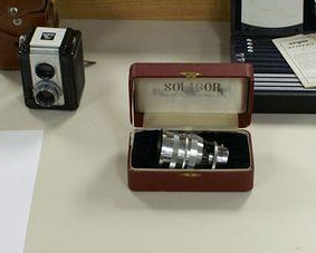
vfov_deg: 17.3
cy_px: 98
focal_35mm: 89
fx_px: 833
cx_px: 203
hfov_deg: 21.4
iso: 800
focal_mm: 28
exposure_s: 1/40
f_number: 4.5
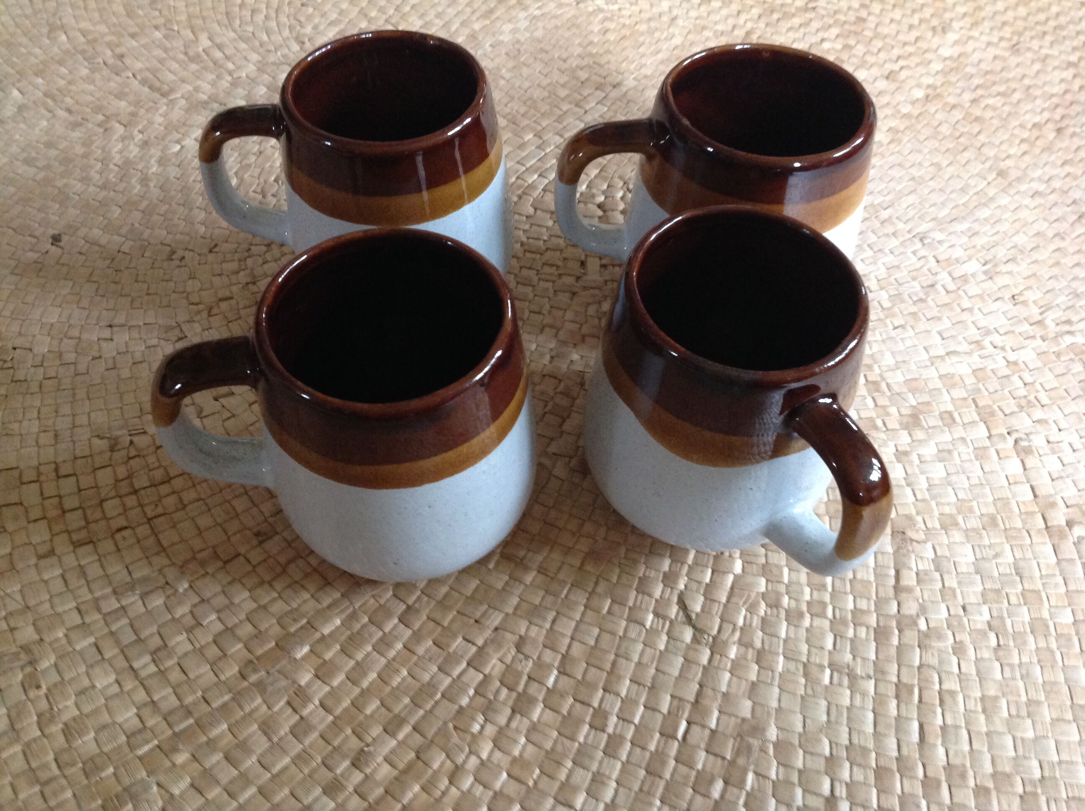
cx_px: 542
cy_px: 406
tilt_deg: -51.1
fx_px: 1095
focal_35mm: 35
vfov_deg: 40.6
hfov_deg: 52.7
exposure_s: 1/15
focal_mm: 4.28
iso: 320
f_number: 2.4
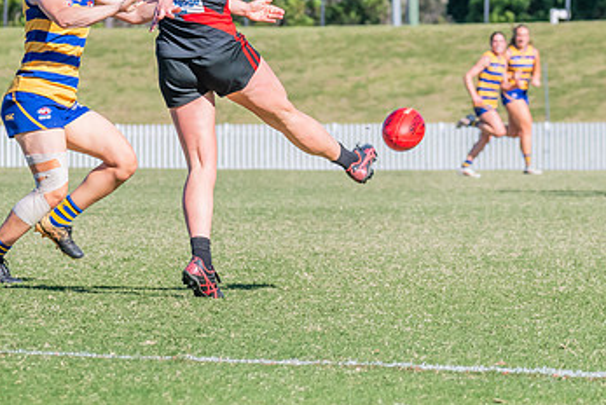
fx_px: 7531
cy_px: 55
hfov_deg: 4.6
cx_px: 286
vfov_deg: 3.1
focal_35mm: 447
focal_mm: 210
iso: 800
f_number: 10
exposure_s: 1/1250
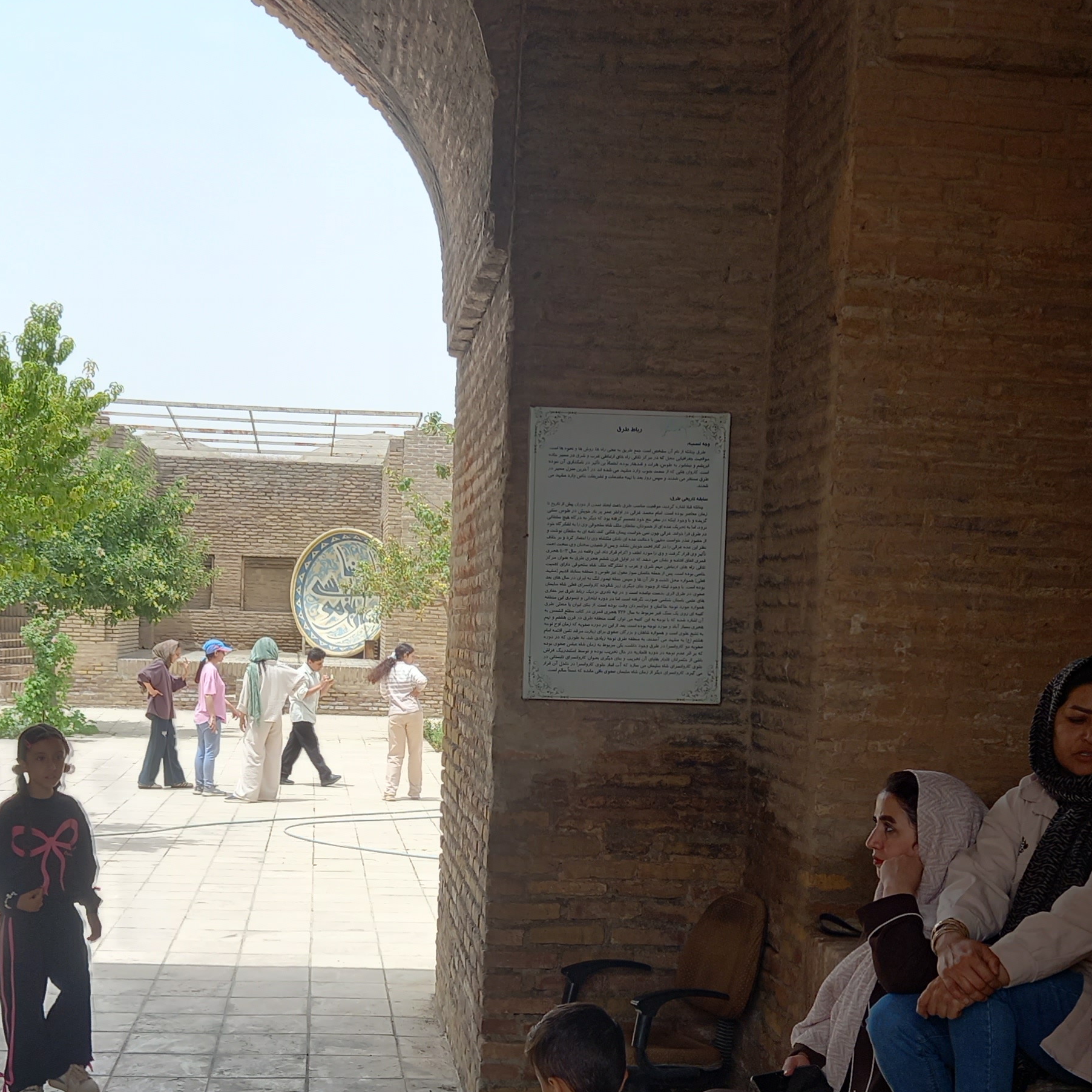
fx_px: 1749
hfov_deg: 34.6
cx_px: 442
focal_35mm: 49
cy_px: 756
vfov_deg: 34.3
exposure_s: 1/192
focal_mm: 4.6
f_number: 2
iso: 25
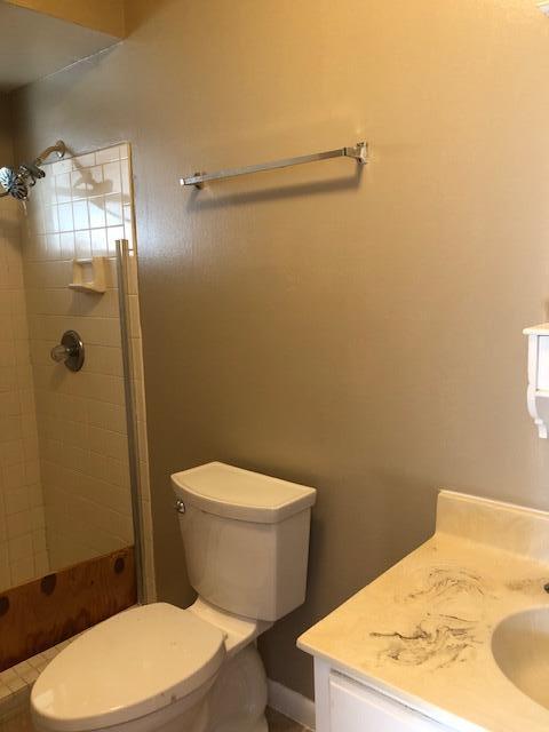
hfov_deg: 49.7
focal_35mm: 28
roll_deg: +1.2
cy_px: 366
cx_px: 274
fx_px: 592
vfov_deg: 63.4
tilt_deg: -8.0
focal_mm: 3.99
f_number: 1.8
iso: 40
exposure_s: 1/20
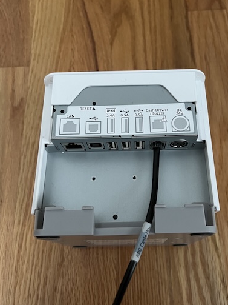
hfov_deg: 45.2
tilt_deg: -70.2
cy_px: 161
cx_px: 134
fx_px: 272
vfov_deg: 58.3
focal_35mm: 31
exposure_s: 1/40
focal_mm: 5.7
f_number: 1.5
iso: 640
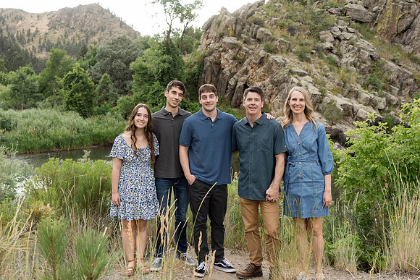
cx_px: 210
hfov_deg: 54.4
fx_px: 408
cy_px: 140
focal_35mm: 35
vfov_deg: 37.9
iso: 800
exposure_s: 1/160
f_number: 4.5
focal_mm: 35
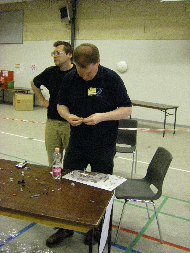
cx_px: 95
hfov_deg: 37.7
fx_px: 278
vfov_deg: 49.0
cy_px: 126
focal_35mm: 38
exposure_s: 1/40
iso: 800
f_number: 3.5
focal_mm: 6.3
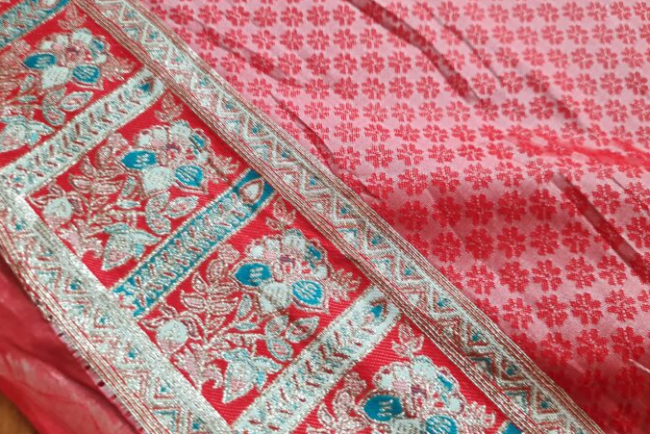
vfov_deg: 46.4
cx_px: 331
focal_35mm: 28
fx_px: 506
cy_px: 211
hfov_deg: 65.5
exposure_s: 1/60
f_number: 1.8
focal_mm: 5.4
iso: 160
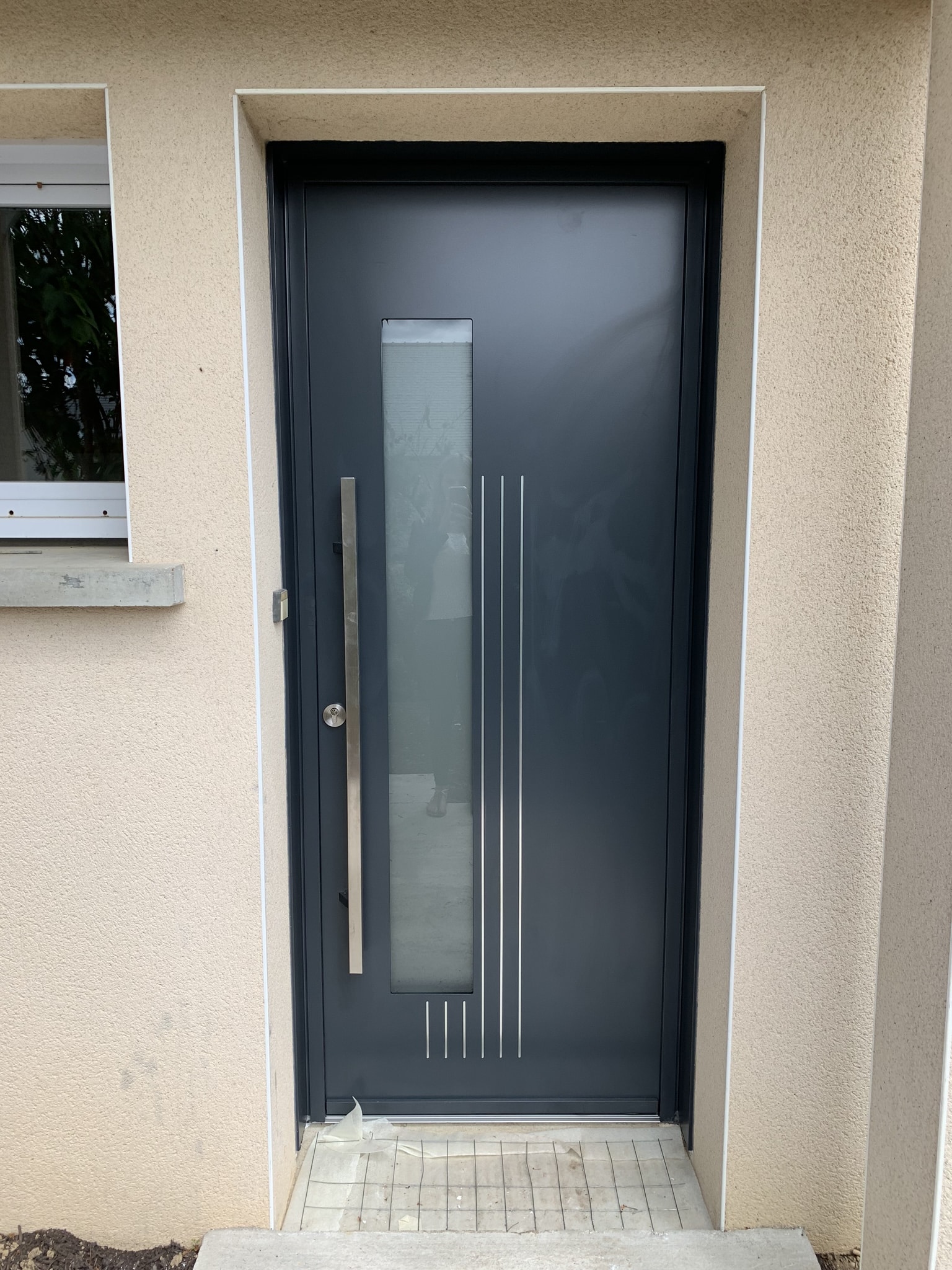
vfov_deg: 67.3
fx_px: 953
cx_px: 476
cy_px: 635
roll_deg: -0.8
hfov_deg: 53.1
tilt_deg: -6.4
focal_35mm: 26
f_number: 1.8
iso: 25
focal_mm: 4.25
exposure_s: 1/1001
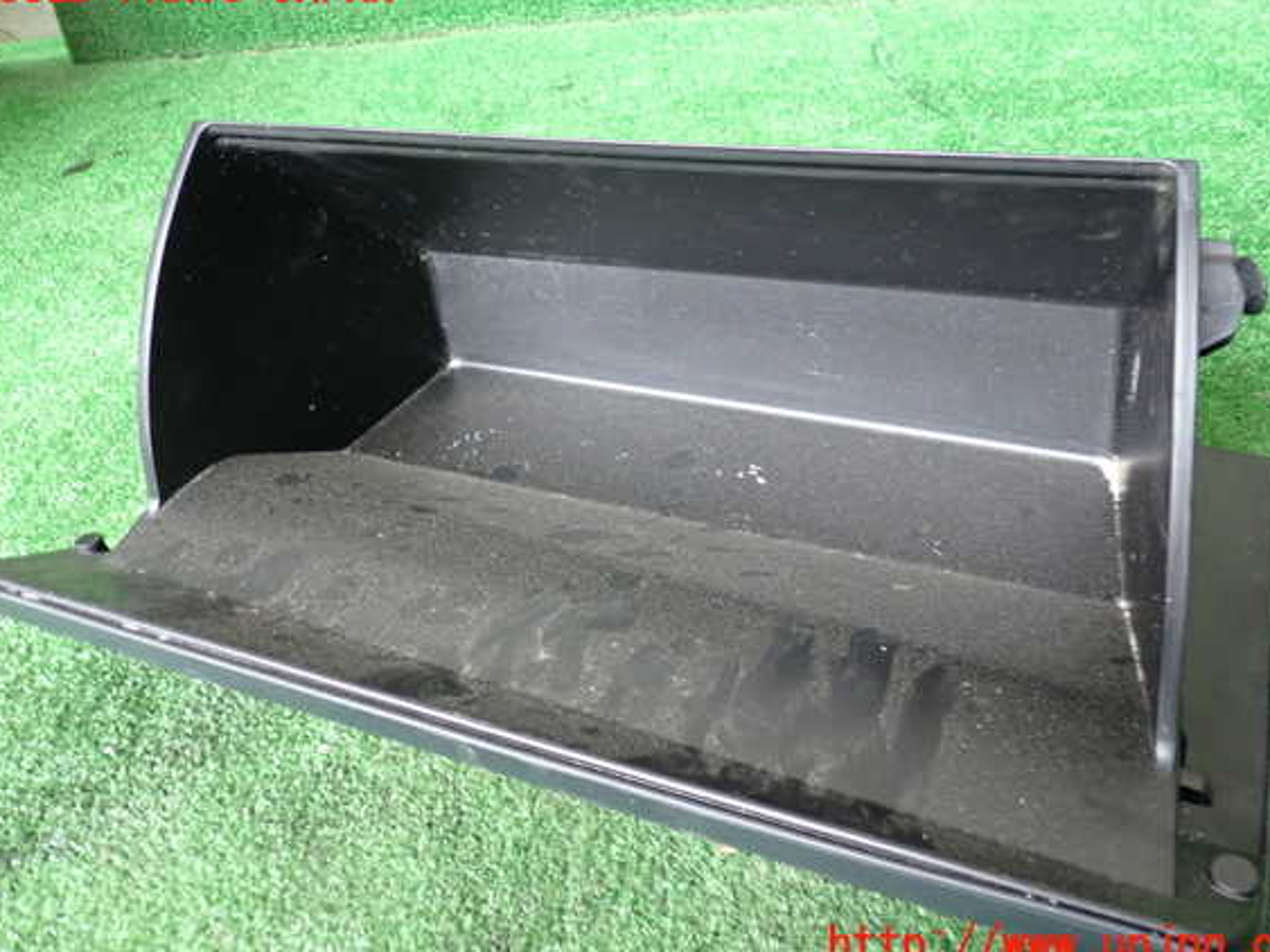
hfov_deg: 56.8
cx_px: 661
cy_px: 467
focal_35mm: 32
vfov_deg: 44.1
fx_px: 1174
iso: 250
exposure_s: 1/30
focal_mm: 5.4
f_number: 2.3
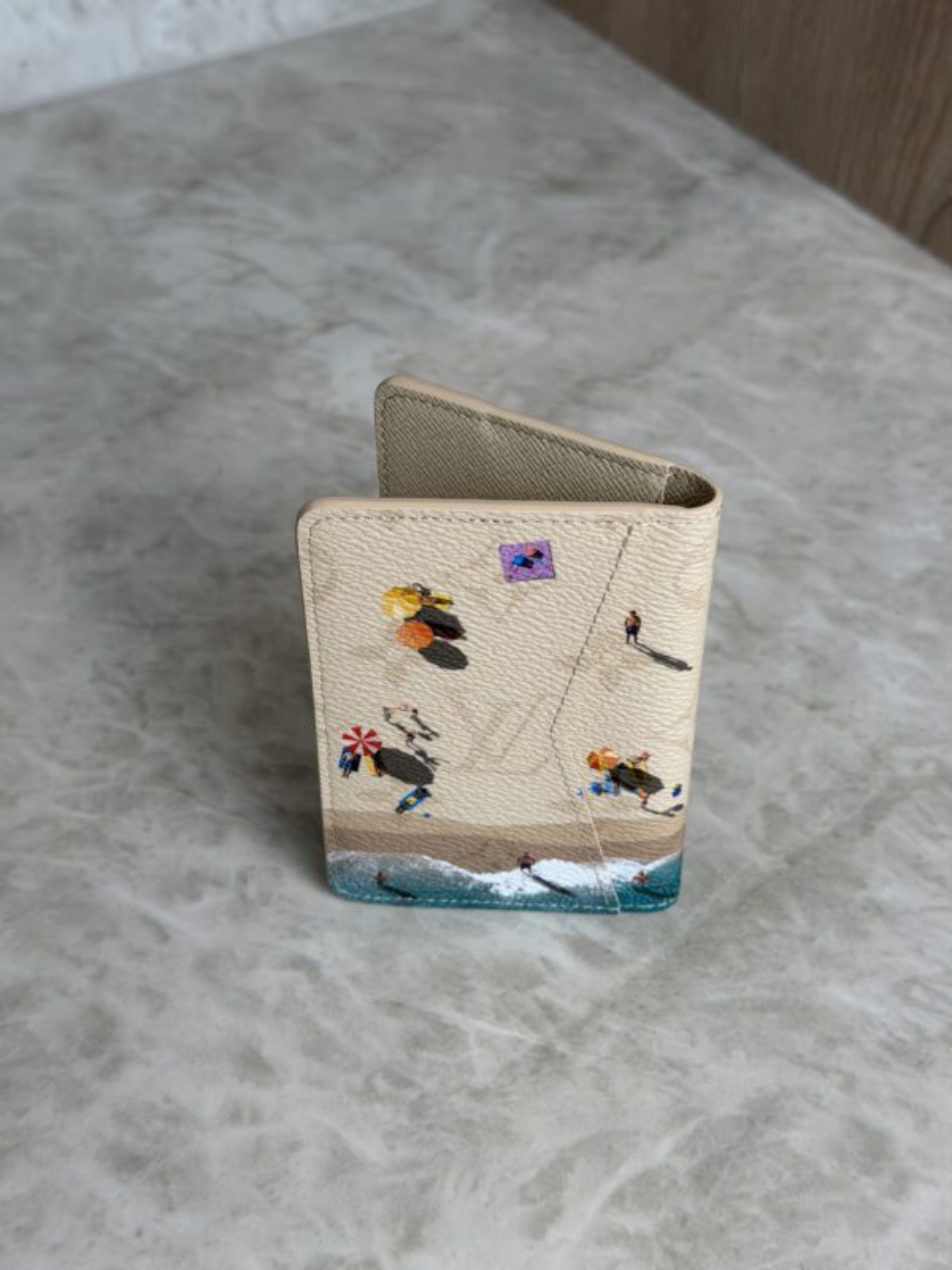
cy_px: 635
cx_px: 476
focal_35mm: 48
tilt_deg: -42.4
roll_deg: +1.6
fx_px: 1760
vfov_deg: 39.7
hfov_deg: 30.3
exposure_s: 1/152
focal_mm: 6.76
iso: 50
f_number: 1.78
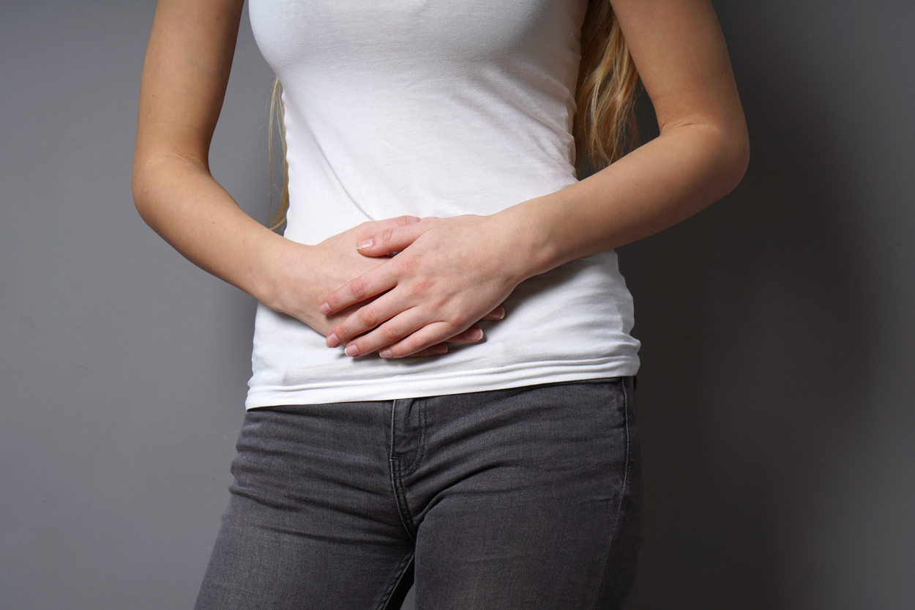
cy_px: 305
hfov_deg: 31.2
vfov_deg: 21.1
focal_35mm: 64
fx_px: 1639
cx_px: 458
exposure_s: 1/160
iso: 100
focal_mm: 43
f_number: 8
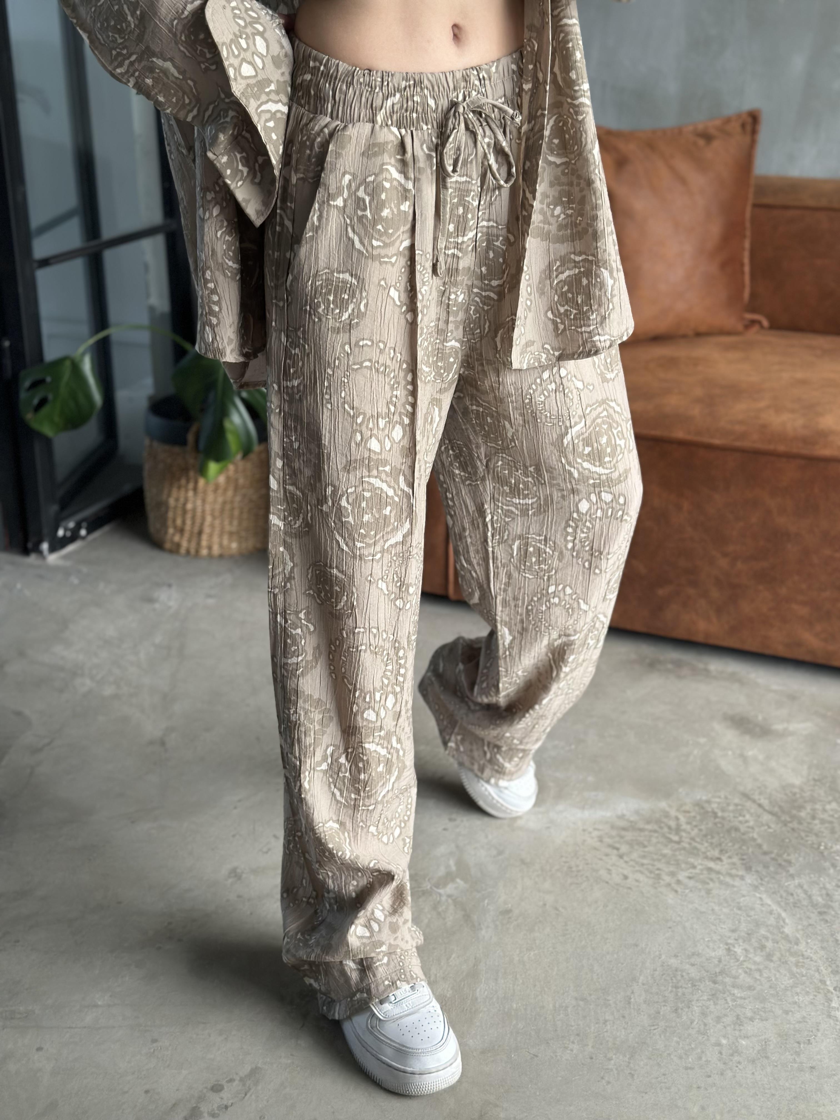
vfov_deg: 39.7
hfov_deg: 30.3
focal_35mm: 48
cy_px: 560
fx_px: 1553
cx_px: 420
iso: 125
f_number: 1.78
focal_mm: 6.86
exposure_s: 1/60
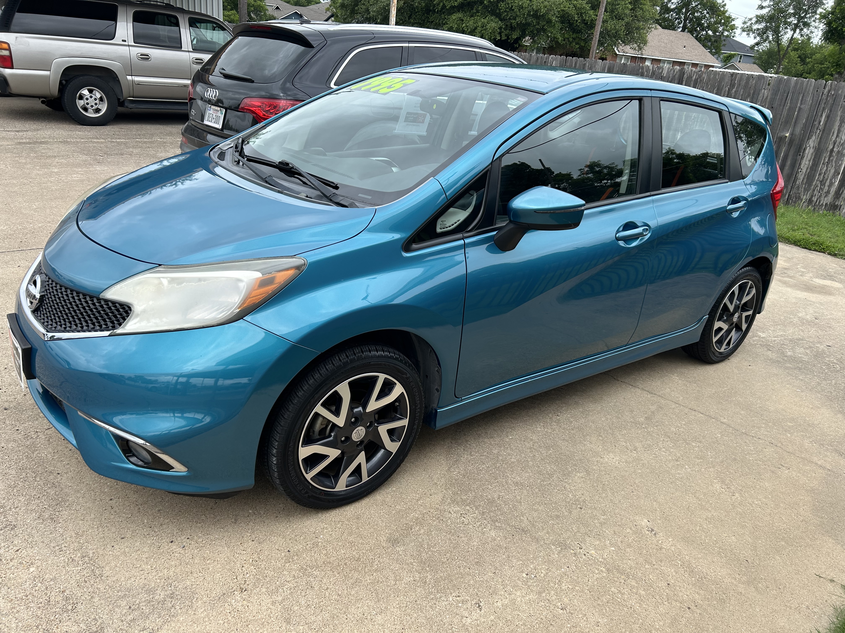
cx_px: 422
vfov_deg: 53.1
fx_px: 635
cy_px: 316
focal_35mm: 26
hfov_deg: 67.3
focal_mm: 5.7
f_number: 1.5
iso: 50
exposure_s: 1/1724
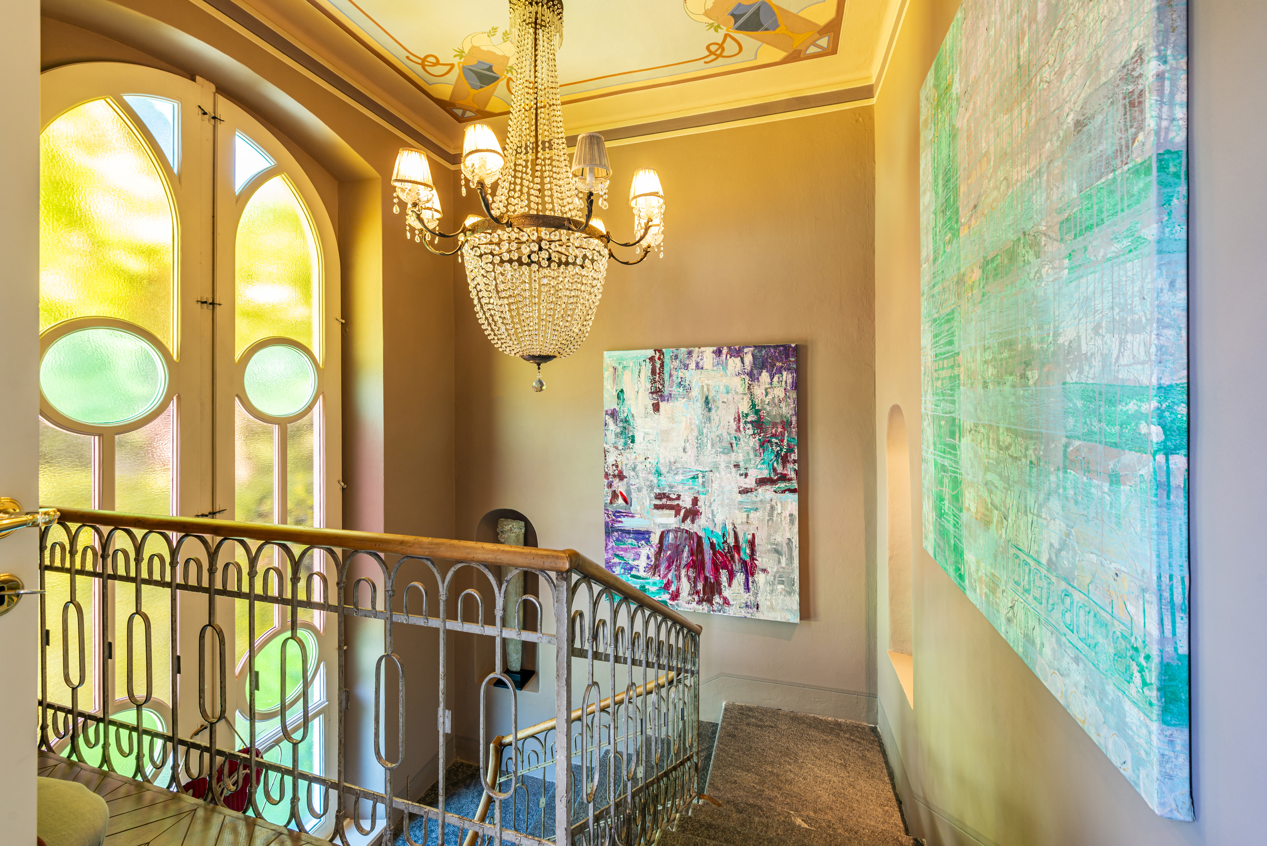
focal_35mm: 14
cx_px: 634
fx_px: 493
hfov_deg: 104.2
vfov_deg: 81.3
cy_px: 423
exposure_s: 1/1.67
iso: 100
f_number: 9
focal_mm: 14
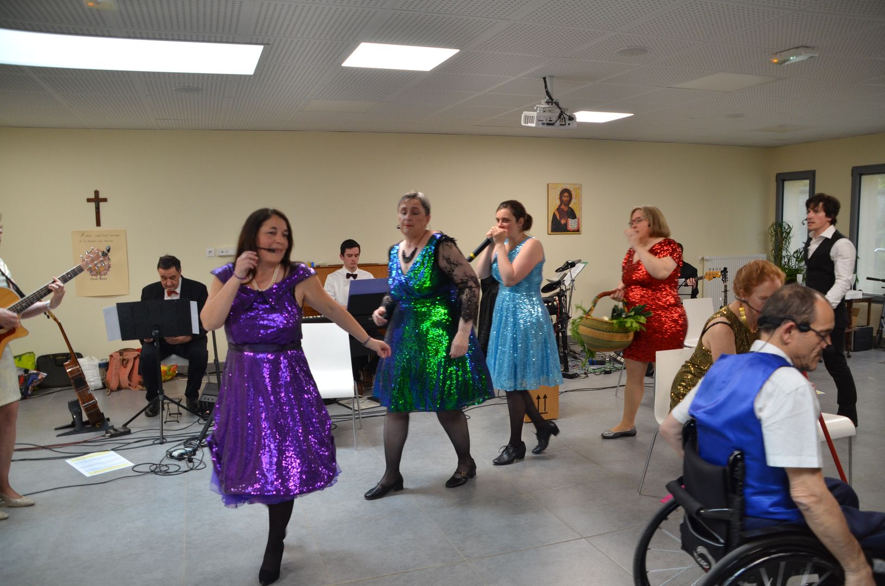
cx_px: 442
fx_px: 662
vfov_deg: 47.7
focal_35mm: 27
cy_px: 293
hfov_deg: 67.5
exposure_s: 1/60
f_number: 4
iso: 720
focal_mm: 18
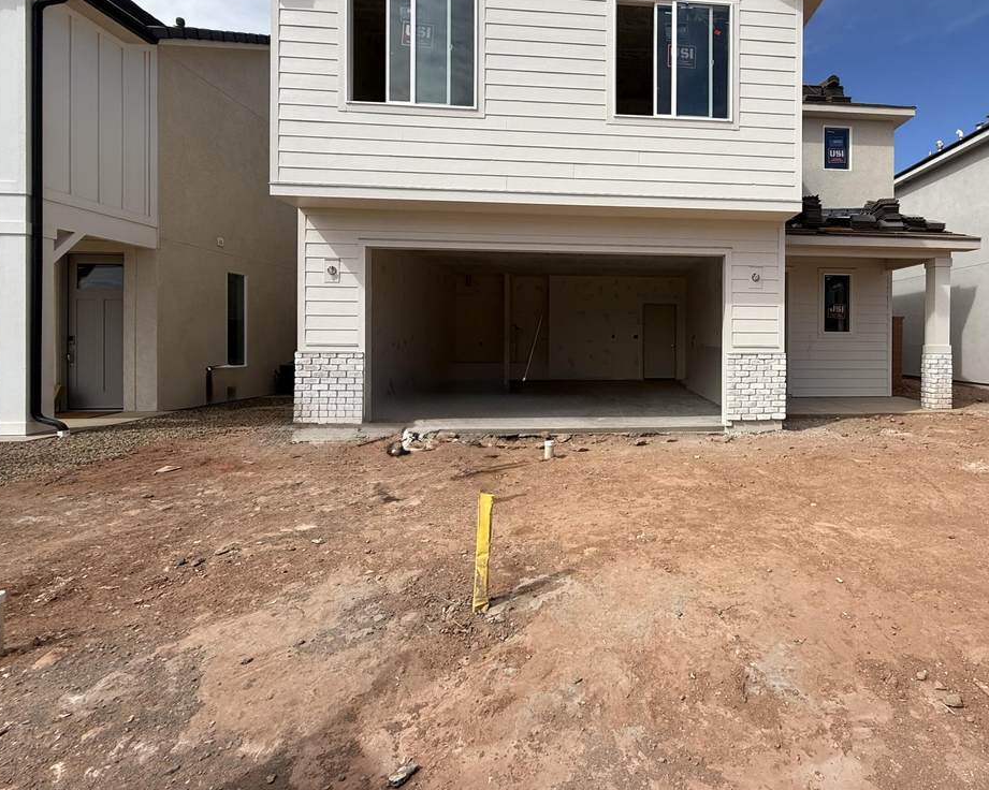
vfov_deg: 70.5
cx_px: 654
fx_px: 556
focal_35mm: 19
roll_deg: -0.8
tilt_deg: +0.3
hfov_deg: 80.7
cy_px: 343
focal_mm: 2.22
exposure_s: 1/1961
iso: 50
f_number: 2.2
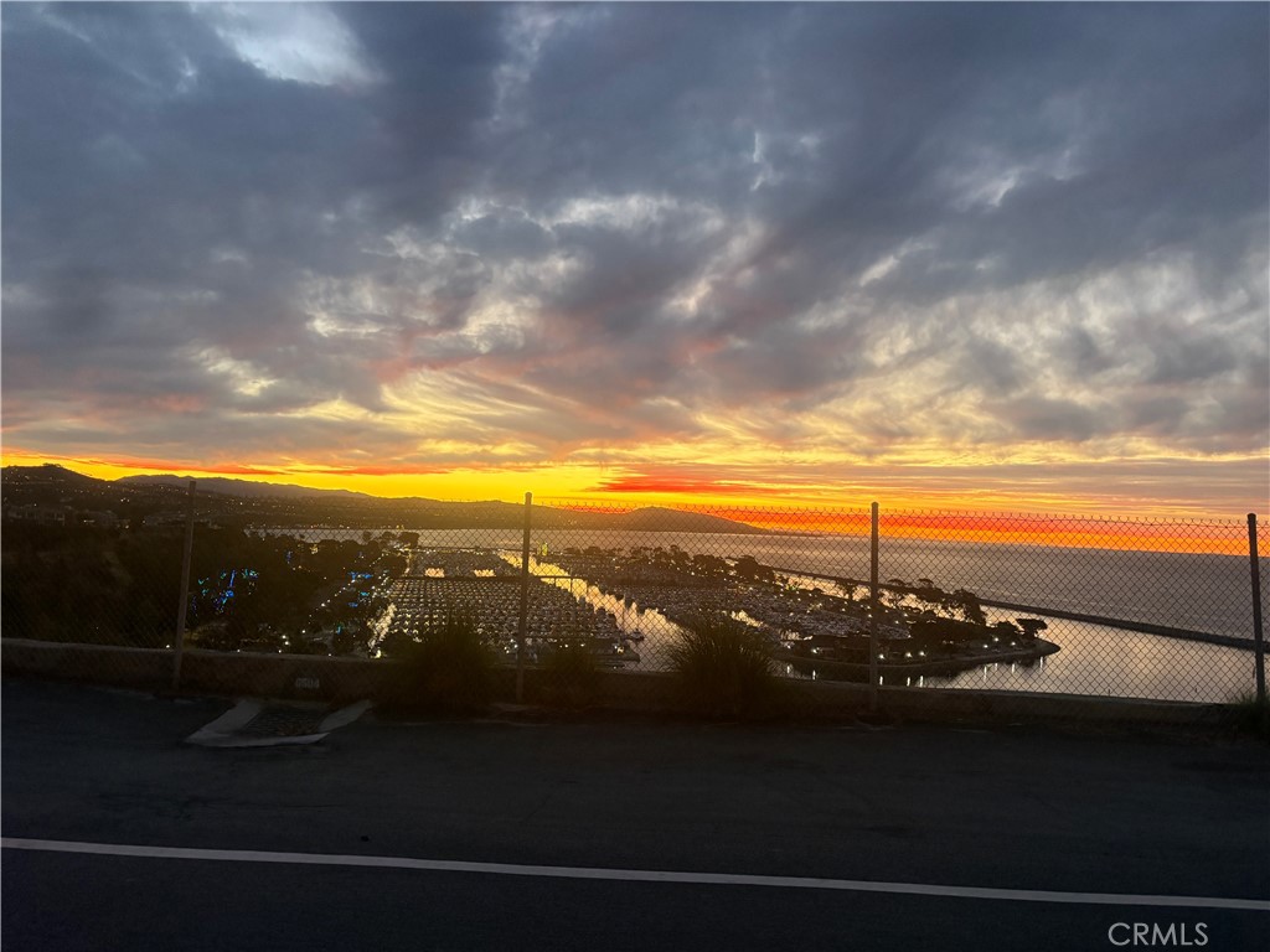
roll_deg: -3.1
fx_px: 954
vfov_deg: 53.1
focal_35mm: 26
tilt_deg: +1.4
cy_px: 476
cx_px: 635
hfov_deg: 67.3
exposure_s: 1/60
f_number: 1.6
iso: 320
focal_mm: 5.96
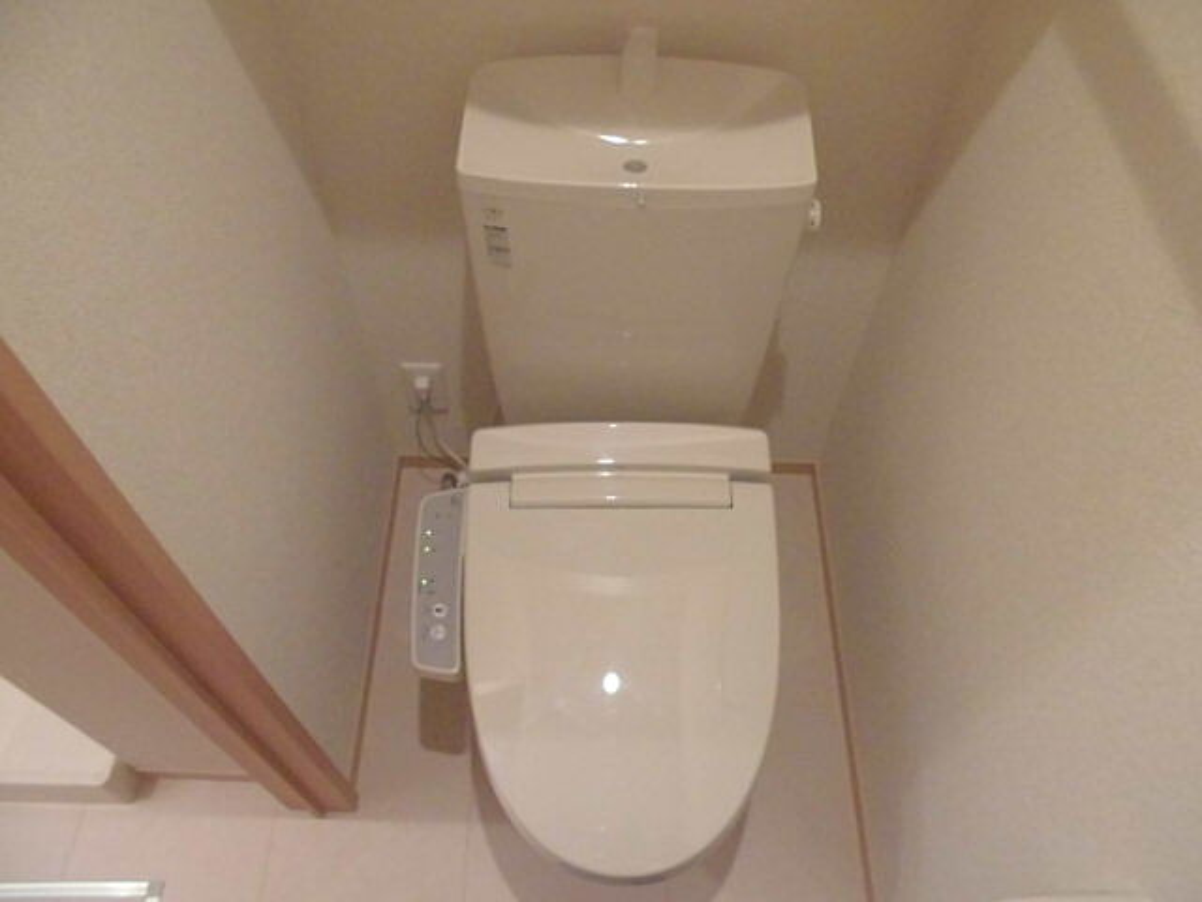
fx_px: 903
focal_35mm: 26
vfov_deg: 53.1
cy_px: 451
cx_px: 601
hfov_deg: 67.3
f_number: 3.5
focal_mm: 4.6
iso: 800
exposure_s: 1/40
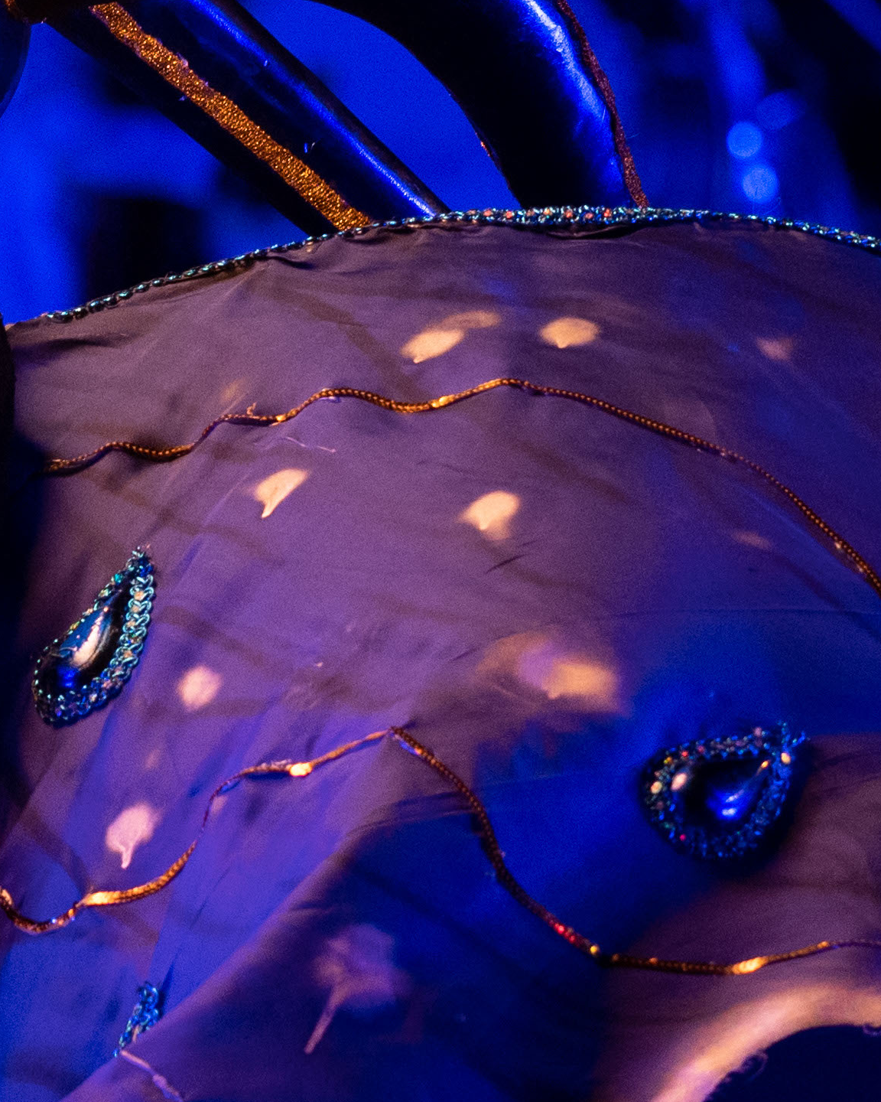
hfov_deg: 2.1
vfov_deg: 2.7
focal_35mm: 729
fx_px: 23760
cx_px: -400
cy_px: -233
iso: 1600
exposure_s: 1/640
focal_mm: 185
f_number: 5
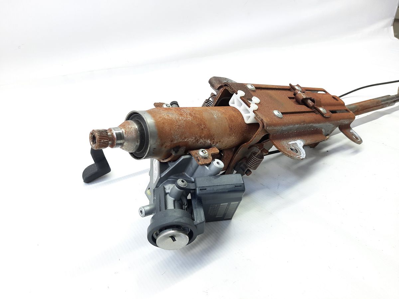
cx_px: 200
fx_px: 288
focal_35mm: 25
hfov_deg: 69.4
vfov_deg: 54.9
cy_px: 150
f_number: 2
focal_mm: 4.6
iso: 100
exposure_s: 1/50
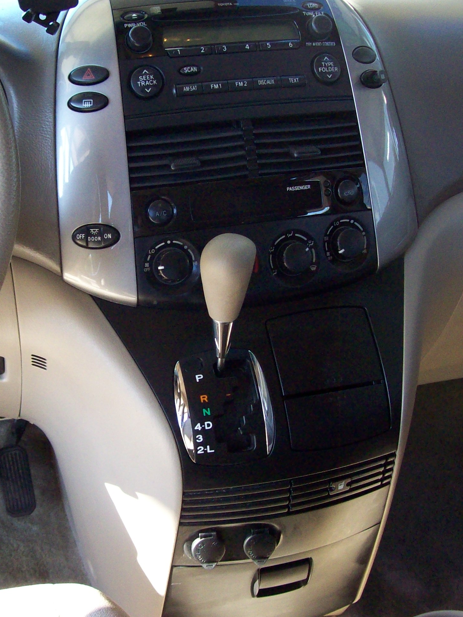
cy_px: 311
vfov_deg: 36.2
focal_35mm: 53
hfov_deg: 27.4
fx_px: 945
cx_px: 155
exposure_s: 1/128
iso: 238
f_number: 2.7
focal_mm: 6
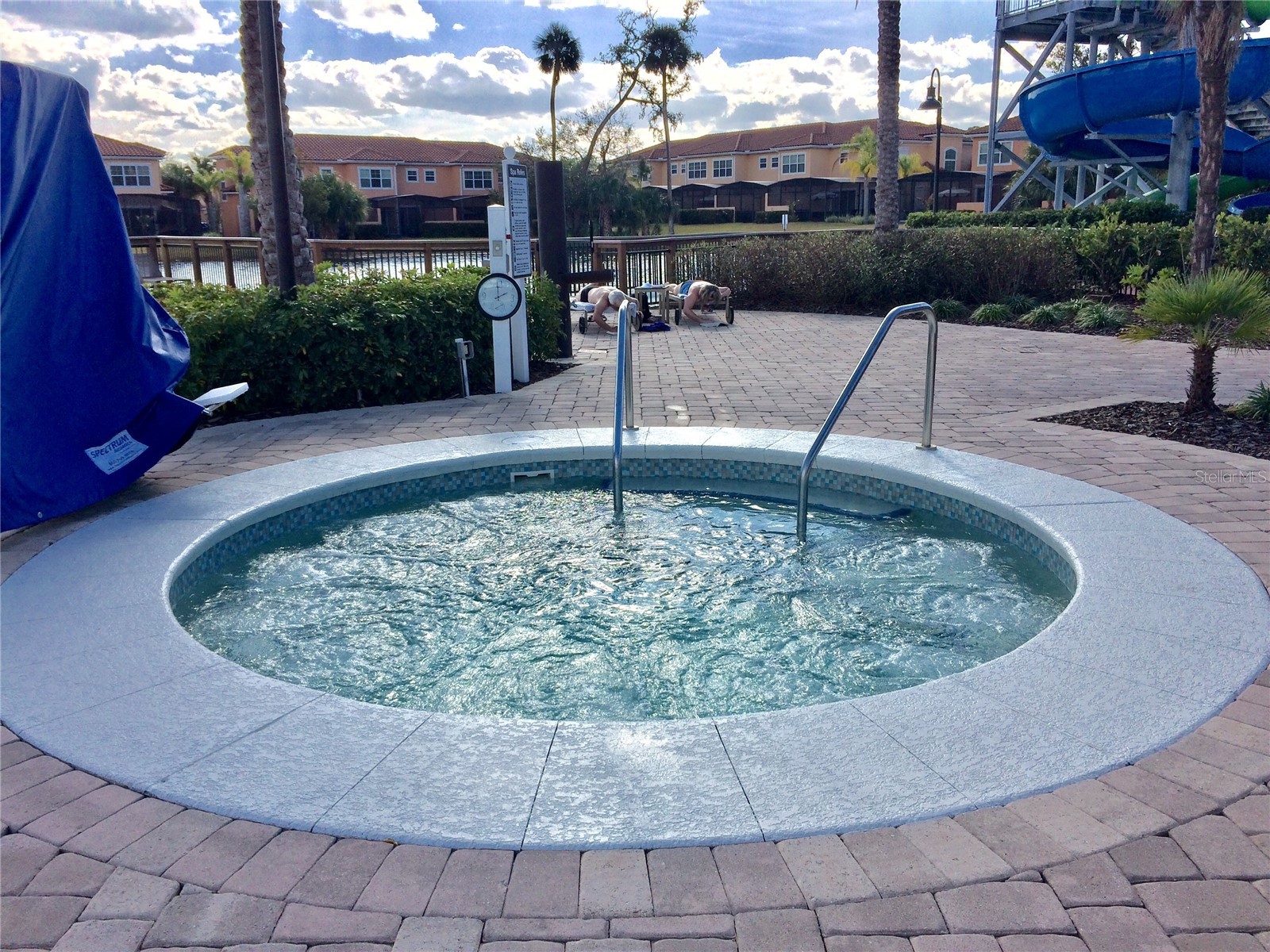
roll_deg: -0.1
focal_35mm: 29
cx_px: 635
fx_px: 1064
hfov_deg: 61.7
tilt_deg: -16.1
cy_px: 476
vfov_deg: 48.2
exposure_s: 1/2933
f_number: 2.2
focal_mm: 4.15
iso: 32
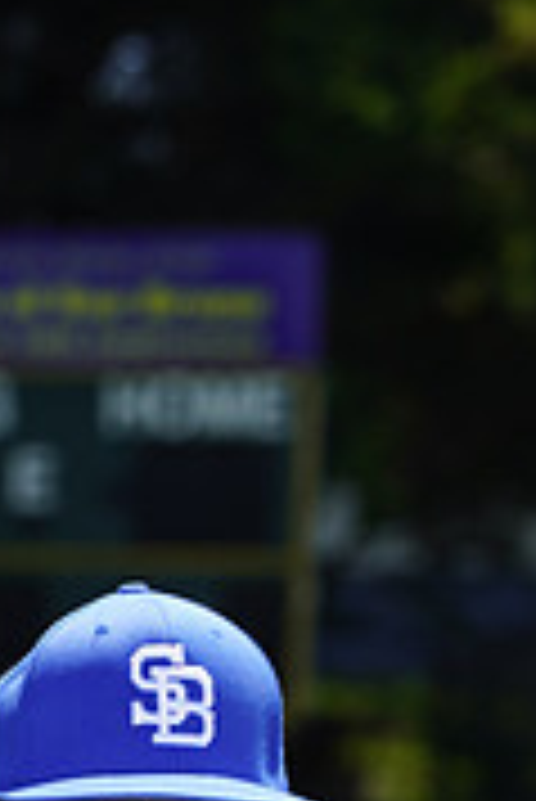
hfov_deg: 2.2
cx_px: -236
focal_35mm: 638
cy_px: 1125
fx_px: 14220
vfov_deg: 3.2
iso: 100
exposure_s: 1/250
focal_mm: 196
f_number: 8
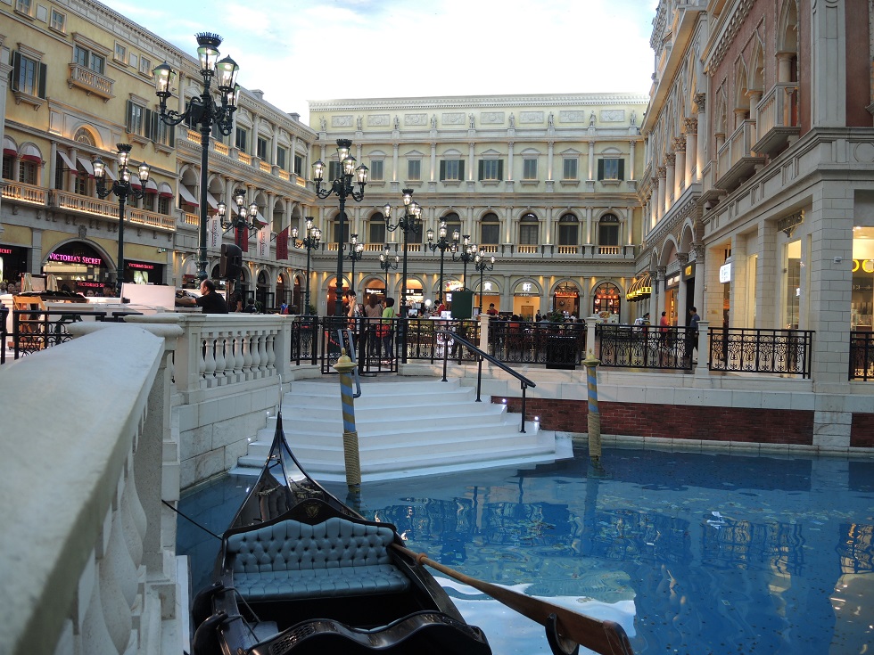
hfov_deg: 63.4
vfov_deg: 49.7
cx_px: 437
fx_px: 707
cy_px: 328
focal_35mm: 28
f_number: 2
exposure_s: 1/30
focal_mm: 6
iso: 100
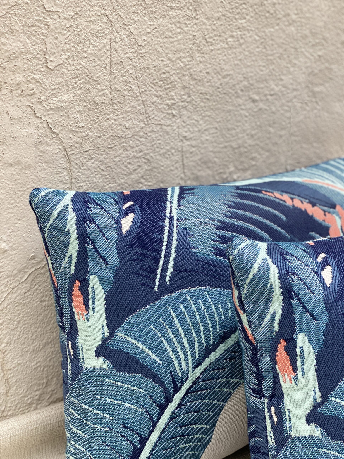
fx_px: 689
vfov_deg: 36.8
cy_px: 230
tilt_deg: -20.7
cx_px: 172
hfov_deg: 28.0
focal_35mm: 52
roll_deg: -3.4
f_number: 2
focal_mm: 6
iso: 32
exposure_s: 1/122
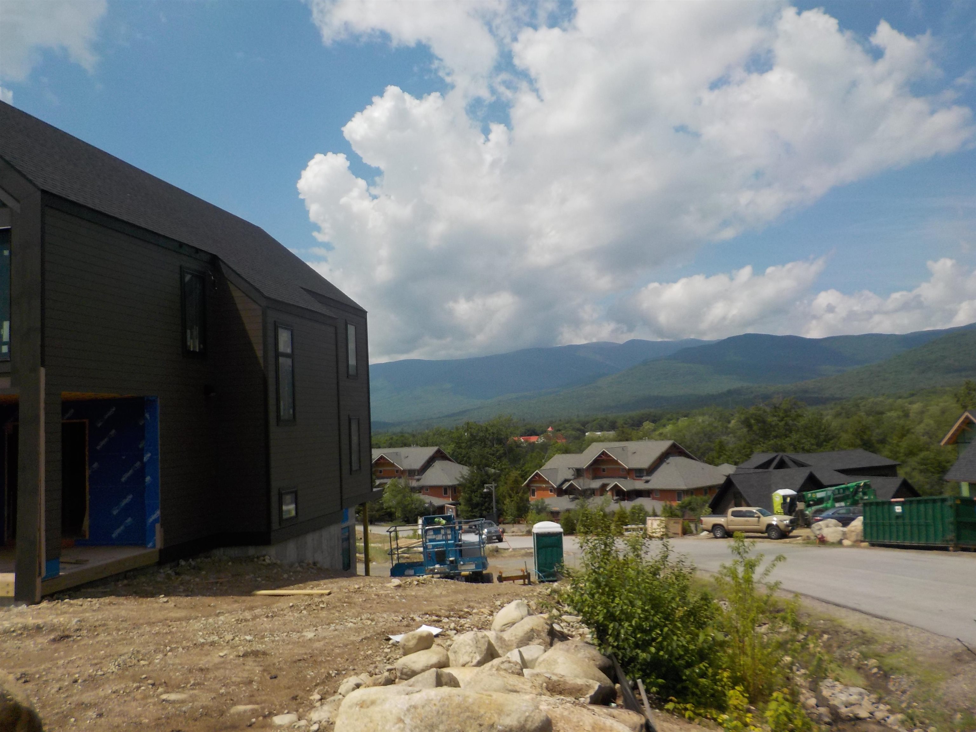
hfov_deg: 60.0
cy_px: 366
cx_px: 488
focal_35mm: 30
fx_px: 846
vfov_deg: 46.8
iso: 125
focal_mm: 4.1
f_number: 6.6
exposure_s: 1/640
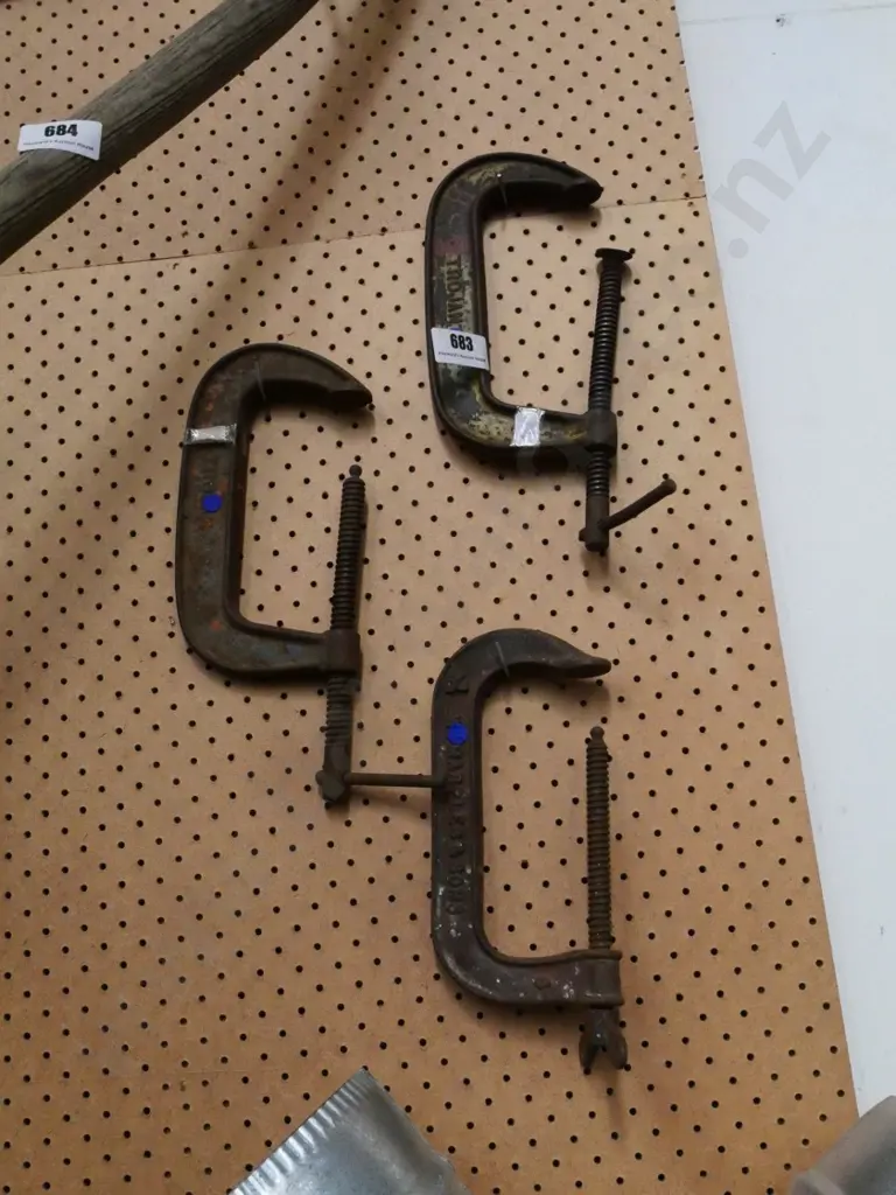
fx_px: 1242
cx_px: 448
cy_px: 598
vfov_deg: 51.4
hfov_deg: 39.7
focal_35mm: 36
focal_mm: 18
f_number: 5.6
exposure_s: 1/640
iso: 6400
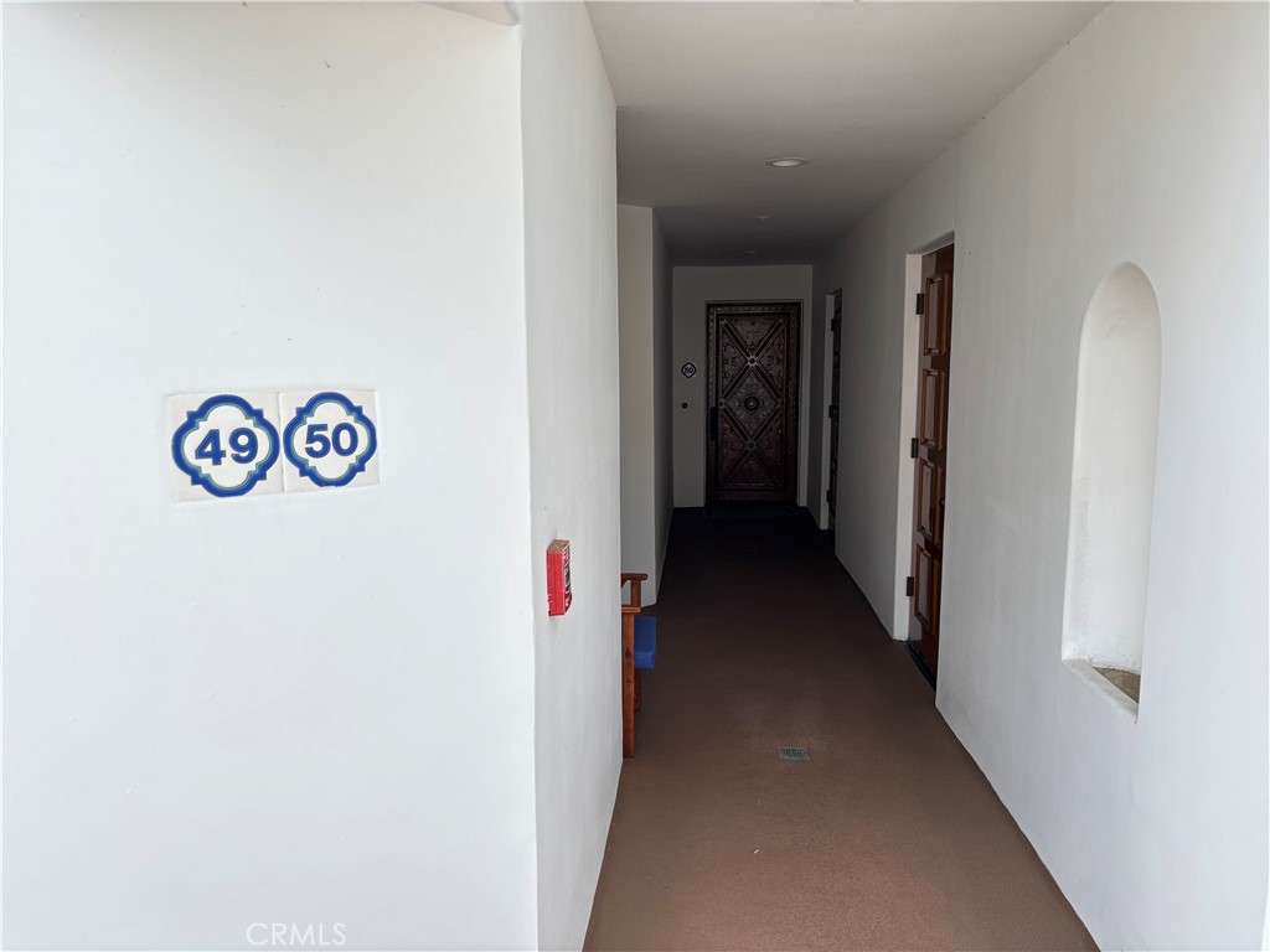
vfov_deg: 53.1
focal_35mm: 26
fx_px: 954
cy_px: 476
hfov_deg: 67.3
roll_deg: -0.1
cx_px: 635
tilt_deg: -8.3
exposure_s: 1/255
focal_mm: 5.96
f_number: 1.6
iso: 50
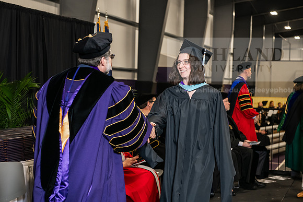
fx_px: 589
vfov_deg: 19.5
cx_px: 152
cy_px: 101
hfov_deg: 28.8
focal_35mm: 70
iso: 2000
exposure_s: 1/200
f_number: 5
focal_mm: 70
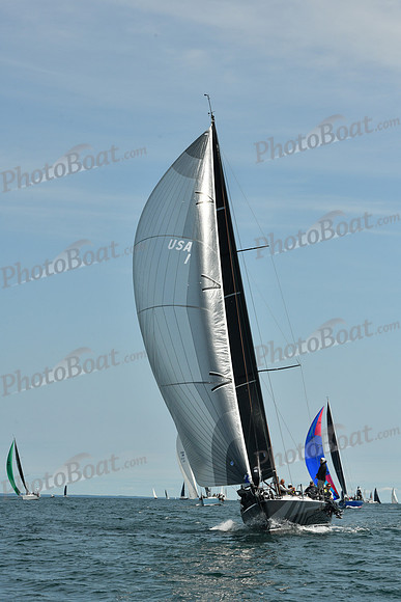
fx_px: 1436
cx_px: 200
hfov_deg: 15.9
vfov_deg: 23.6
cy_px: 301
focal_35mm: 86
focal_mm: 86
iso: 320
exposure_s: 1/1000
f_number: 10
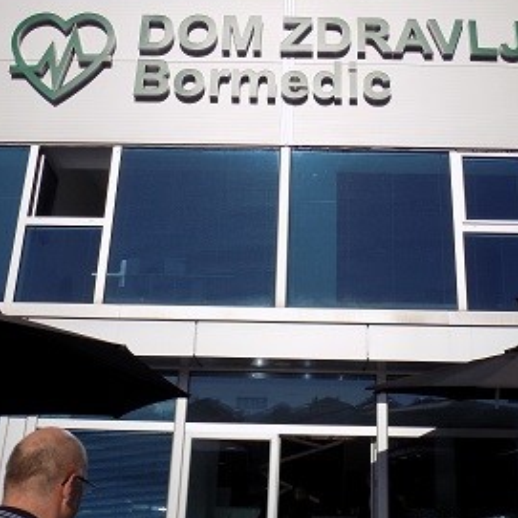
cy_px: 157
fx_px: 762
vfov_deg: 37.0
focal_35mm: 45
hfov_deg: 37.4
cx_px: 315
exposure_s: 1/320
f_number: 9.9
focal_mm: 4
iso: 80
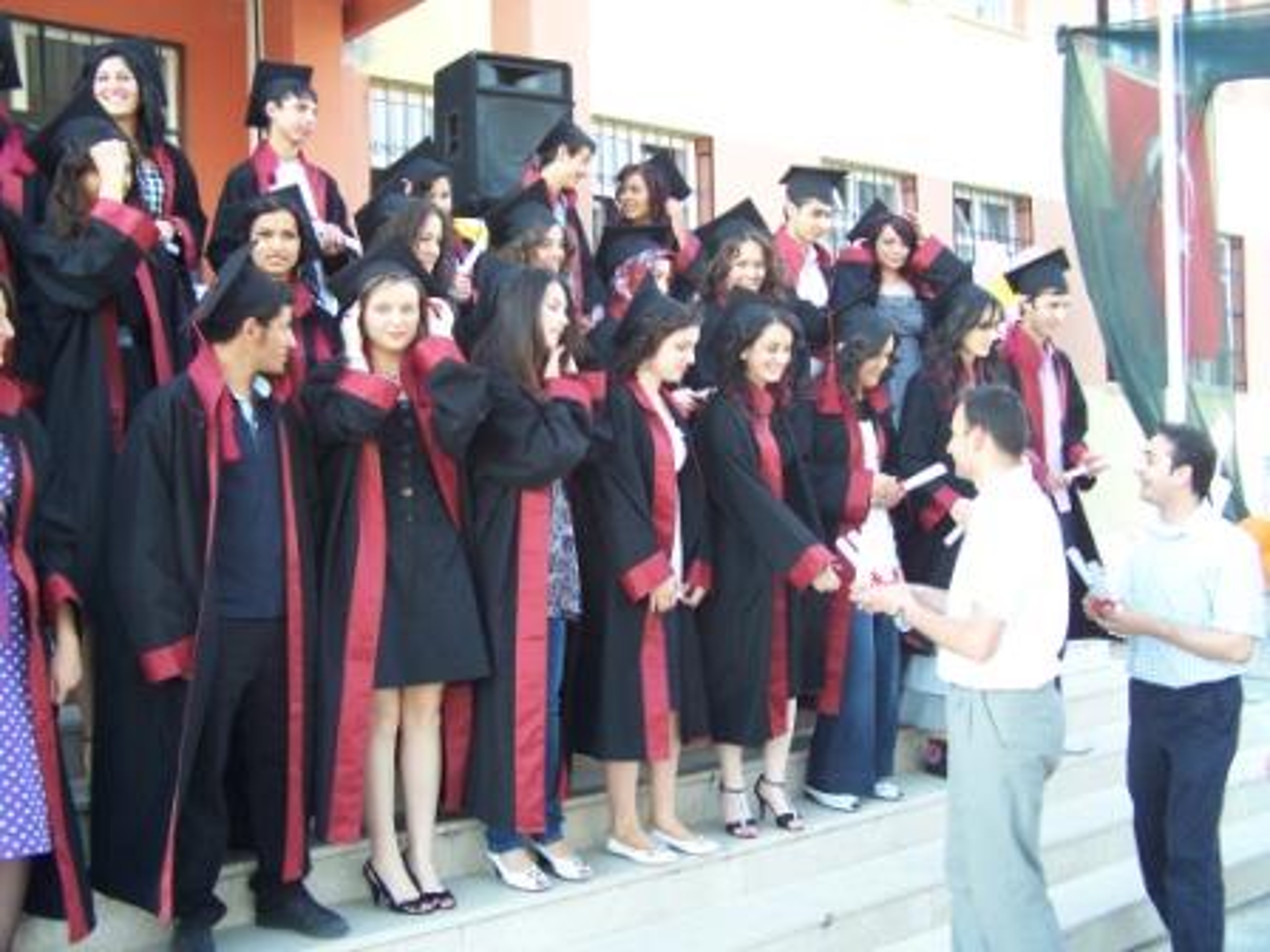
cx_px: 635
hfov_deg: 49.0
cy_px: 476
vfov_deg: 37.7
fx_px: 1394
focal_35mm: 38
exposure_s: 1/90
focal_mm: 6.3
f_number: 2.8
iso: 140
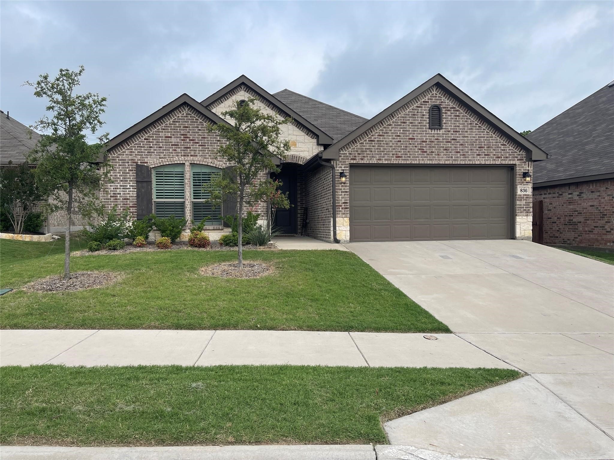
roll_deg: +1.0
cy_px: 230
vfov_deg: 54.9
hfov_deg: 69.4
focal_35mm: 25
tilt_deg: -1.6
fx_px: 443
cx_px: 307
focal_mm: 5.1
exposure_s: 1/1946
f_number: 1.6
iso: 32
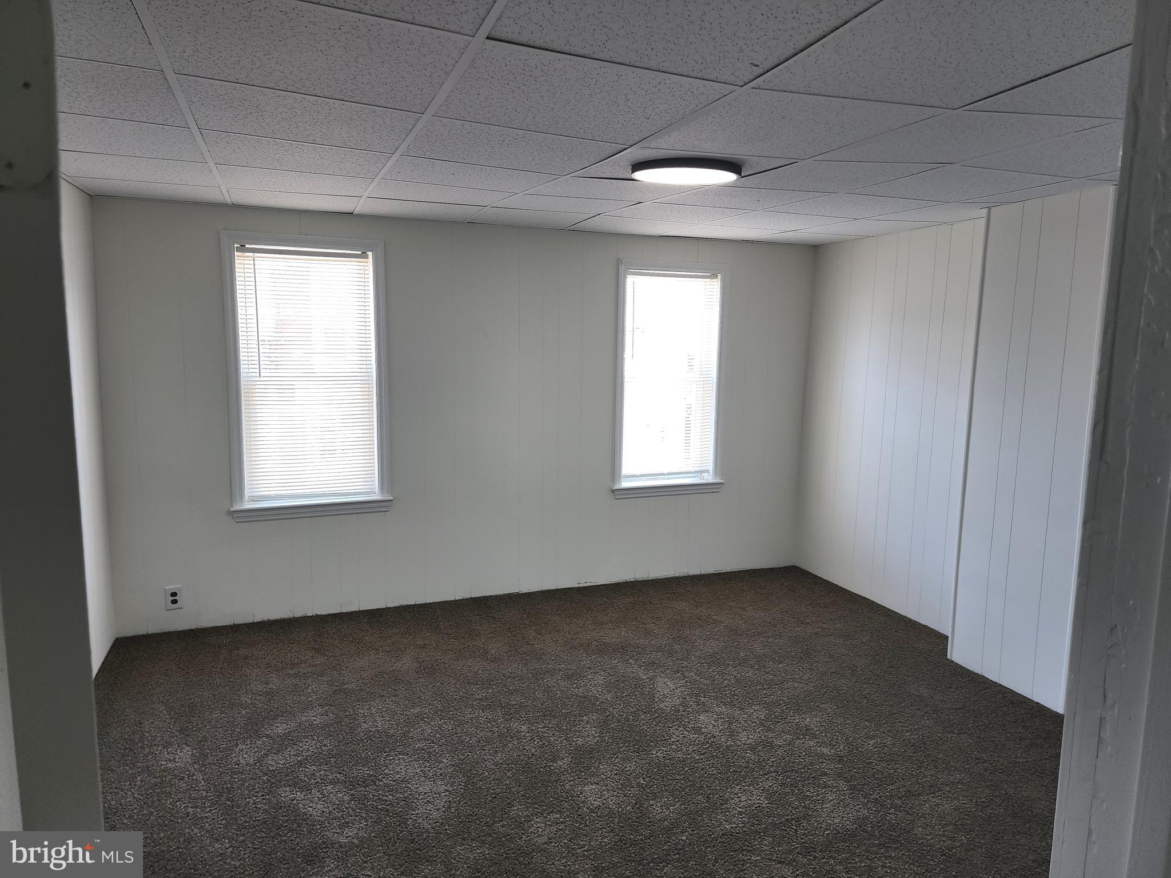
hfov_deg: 73.9
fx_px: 778
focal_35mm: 23
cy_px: 439
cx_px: 586
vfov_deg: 58.9
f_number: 1.8
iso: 125
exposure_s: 1/180
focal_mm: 6.4
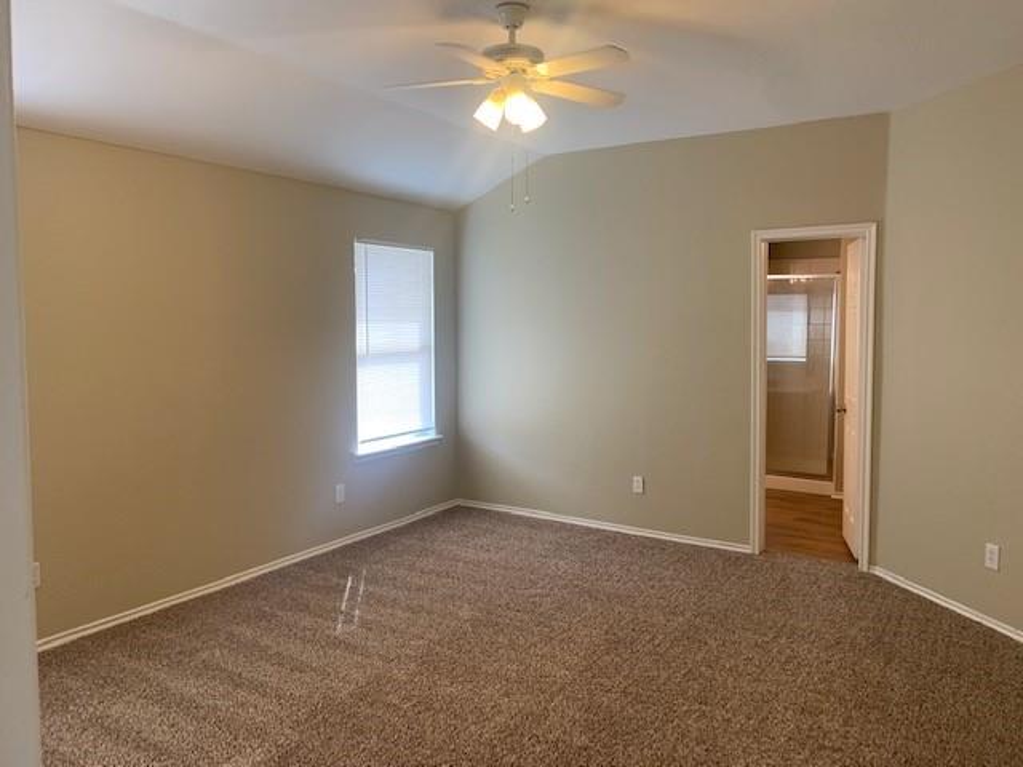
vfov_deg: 53.1
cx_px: 512
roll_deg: +1.5
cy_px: 384
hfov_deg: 67.3
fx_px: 768
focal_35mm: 26
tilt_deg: -5.4
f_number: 1.8
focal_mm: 4.25
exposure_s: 1/60
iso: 80
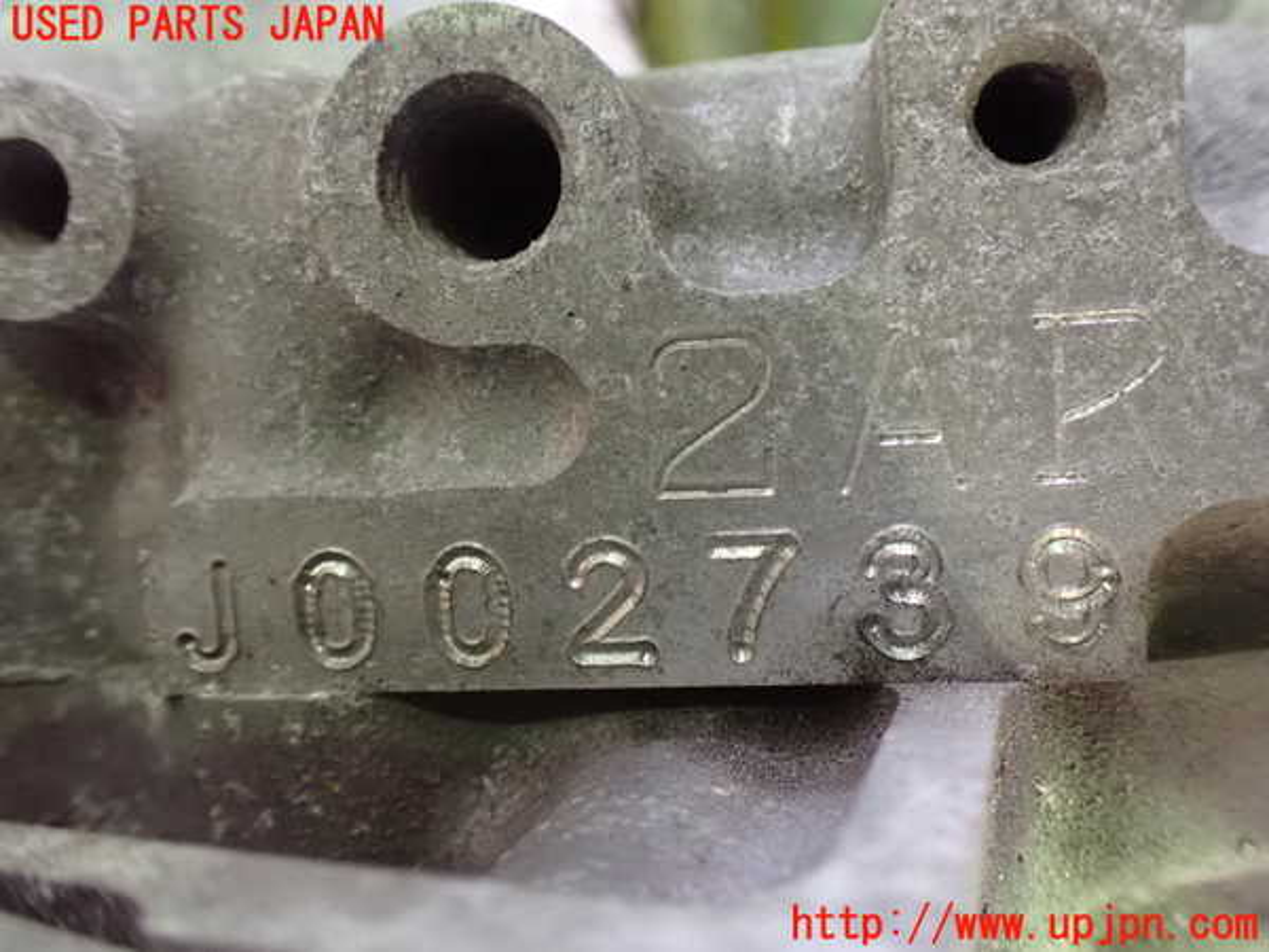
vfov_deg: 46.8
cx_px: 634
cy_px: 476
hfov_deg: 60.0
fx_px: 1100
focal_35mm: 30
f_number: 2.3
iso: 1600
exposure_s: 1/30
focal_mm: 5.4
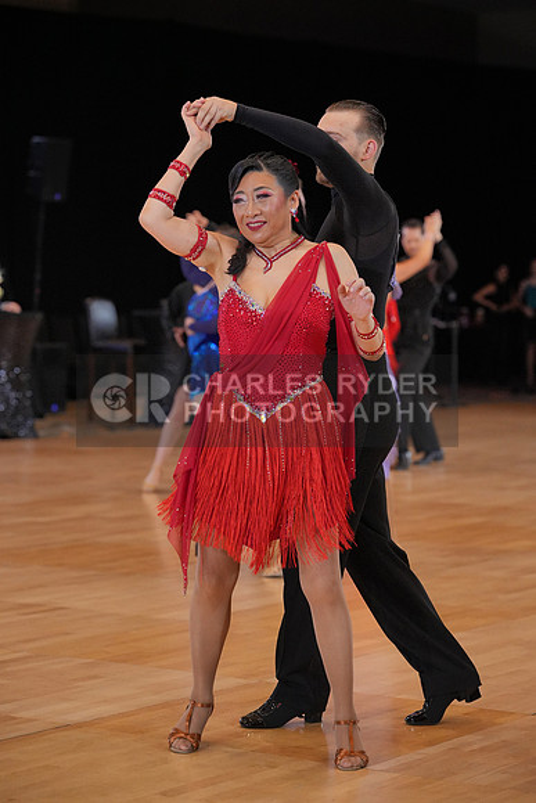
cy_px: 402
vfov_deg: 20.4
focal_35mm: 100
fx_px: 2232
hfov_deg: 13.7
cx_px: 268
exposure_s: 1/500
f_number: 3.5
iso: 2500
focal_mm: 100
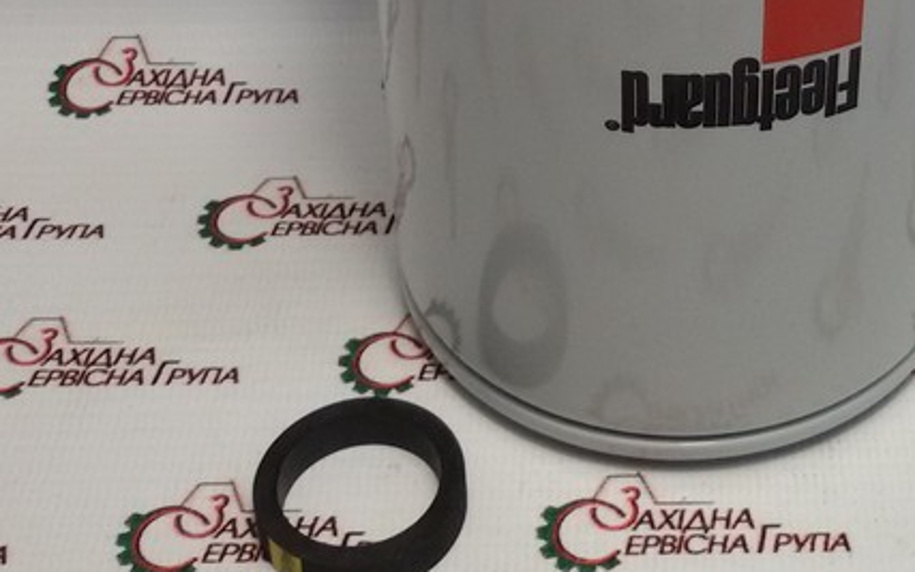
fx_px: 1920
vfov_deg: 16.2
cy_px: -129
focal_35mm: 77
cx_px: 694
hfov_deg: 26.4
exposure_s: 1/100
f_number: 2.4
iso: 80
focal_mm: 2.93
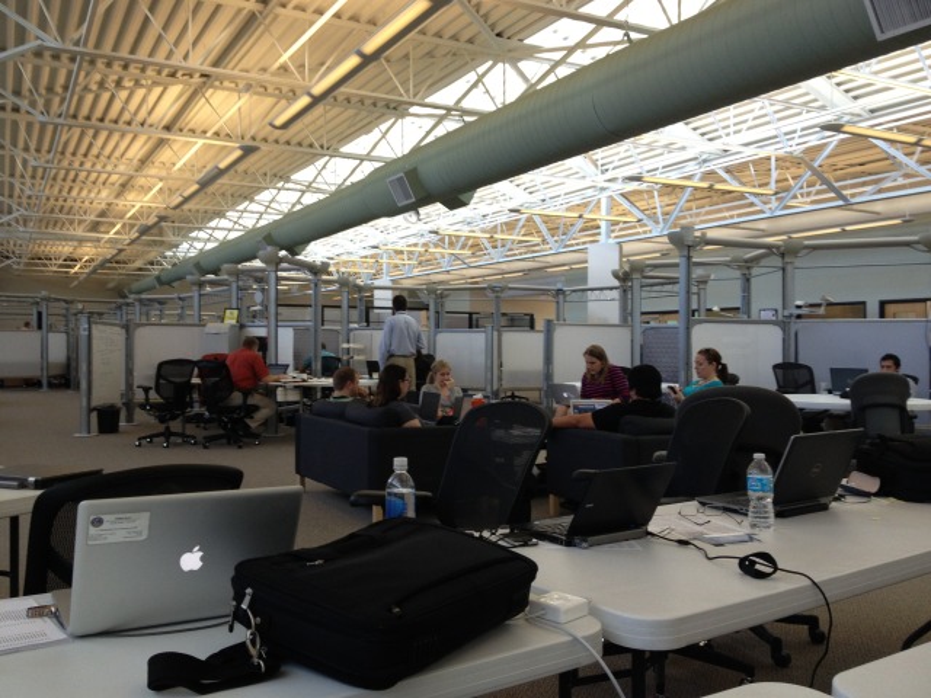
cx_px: 466
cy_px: 349
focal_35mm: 35
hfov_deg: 52.6
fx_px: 941
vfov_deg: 40.7
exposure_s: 1/60
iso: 64
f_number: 2.4
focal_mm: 4.28
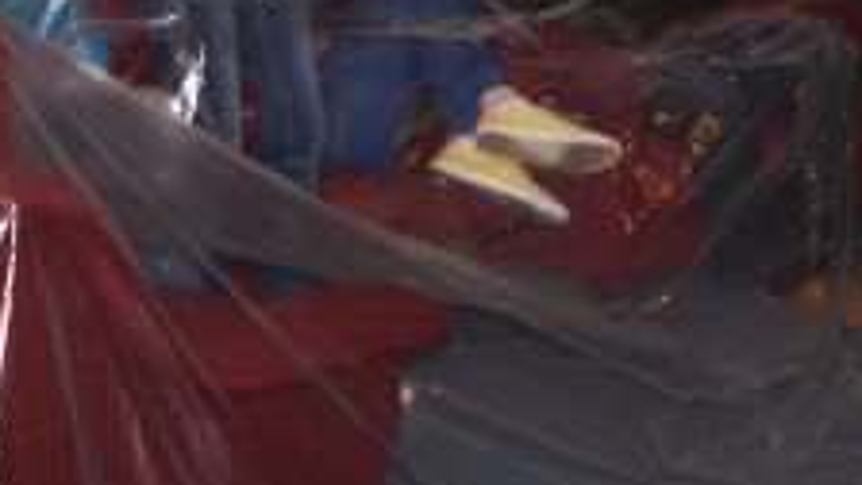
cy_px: -304
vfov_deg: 11.4
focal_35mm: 101
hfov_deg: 21.1
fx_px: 2309
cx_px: 292
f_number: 5.6
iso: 400
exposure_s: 1/60
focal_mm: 18
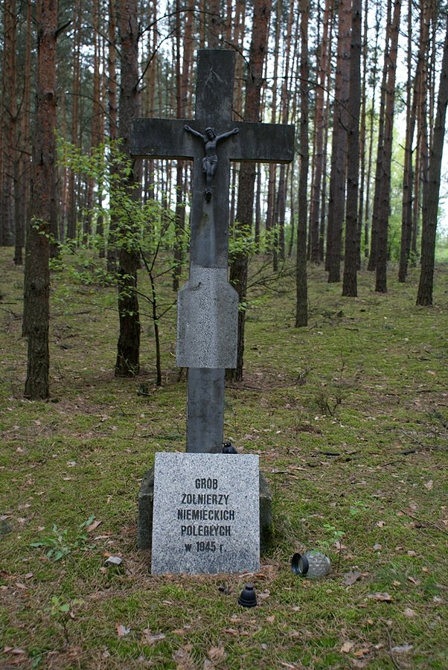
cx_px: 224
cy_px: 335
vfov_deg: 49.5
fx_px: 726
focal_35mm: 39
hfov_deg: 34.3
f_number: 5
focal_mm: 26
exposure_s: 1/50
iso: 100
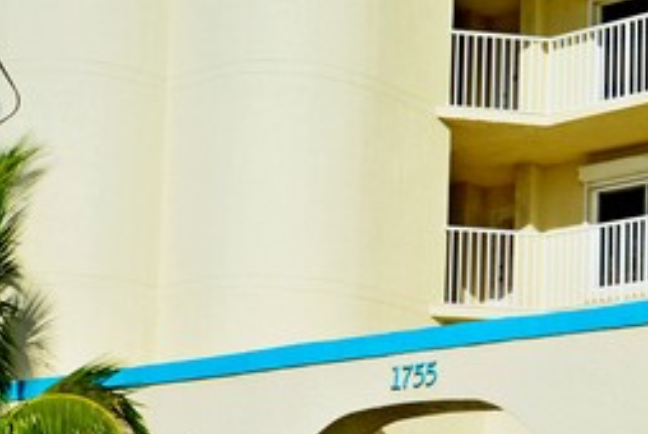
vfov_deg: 15.9
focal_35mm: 83
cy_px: 505
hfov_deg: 23.6
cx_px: 610
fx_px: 1496
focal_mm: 22
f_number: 9
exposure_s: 1/320
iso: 100
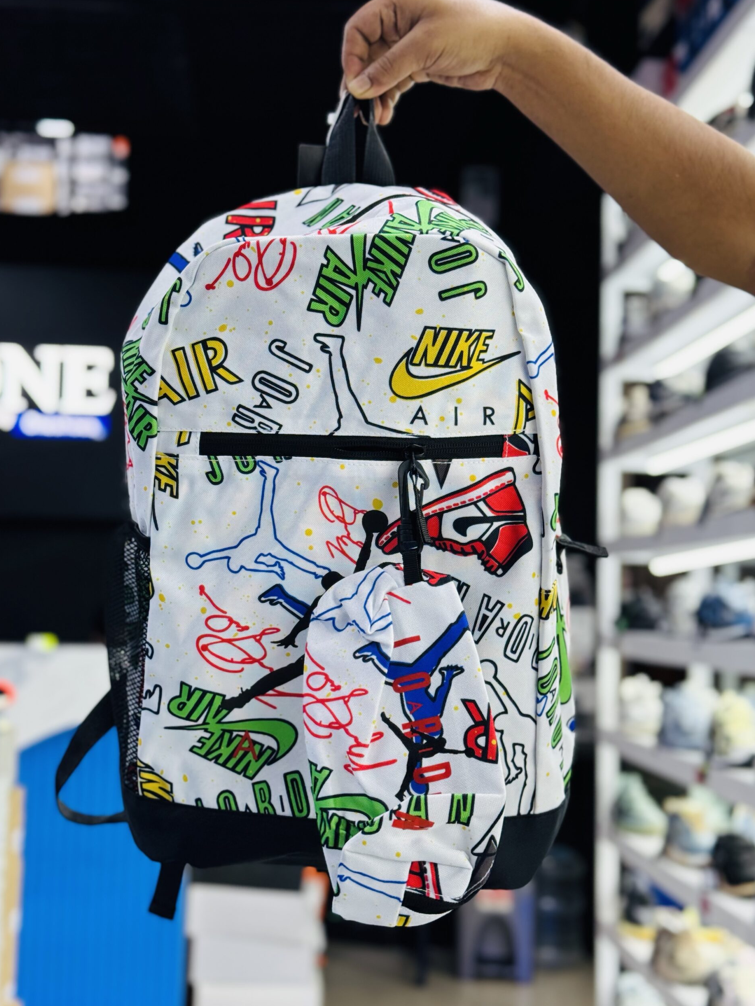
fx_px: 1425
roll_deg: -1.5
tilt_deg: +4.3
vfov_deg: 38.9
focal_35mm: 49
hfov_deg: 29.7
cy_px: 501
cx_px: 376
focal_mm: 6.76
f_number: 1.78
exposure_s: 1/108
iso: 64
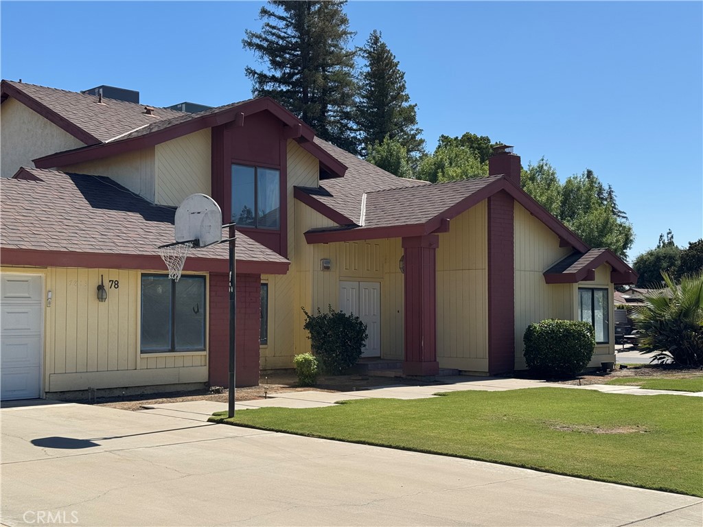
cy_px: 264
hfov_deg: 39.7
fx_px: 975
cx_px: 352
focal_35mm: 48
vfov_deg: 30.3
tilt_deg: +1.9
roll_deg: +0.7
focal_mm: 6.76
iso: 64
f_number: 1.78
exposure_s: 1/4310
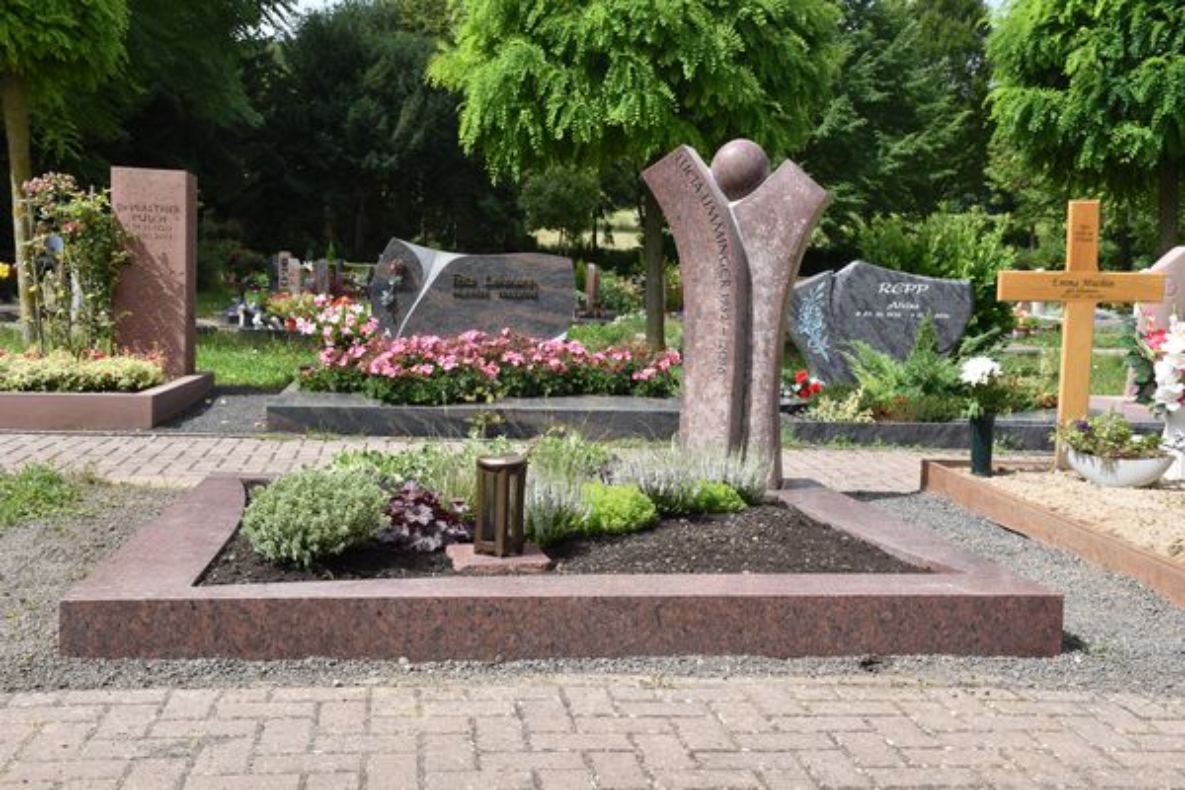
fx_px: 1333
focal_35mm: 40
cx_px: 592
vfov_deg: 33.0
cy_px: 395
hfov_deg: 47.9
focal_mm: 27
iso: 200
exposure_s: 1/320
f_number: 9
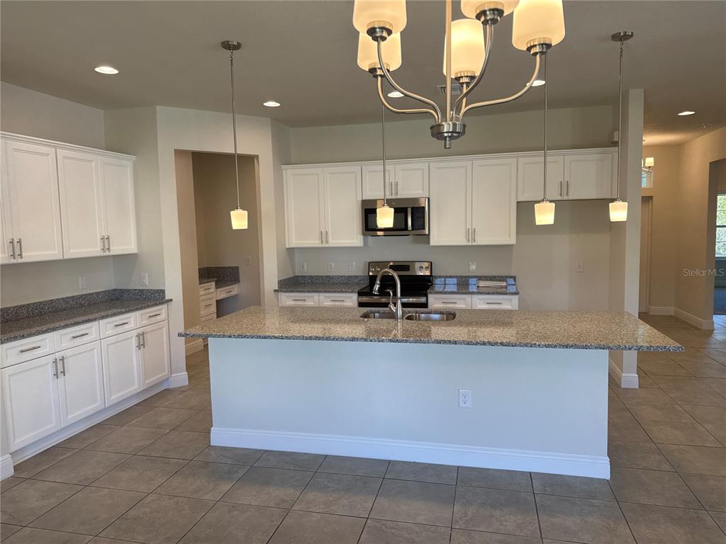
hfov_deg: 71.6
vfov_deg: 56.8
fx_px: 503
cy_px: 272
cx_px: 363
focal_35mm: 24
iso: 80
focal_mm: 6.76
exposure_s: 1/170
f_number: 1.78
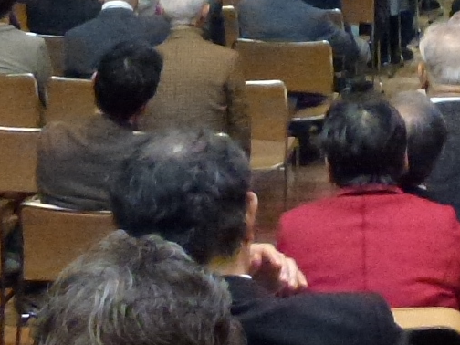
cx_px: 496
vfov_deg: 11.4
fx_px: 1621
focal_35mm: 122
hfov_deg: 15.7
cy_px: -245
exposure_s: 1/40
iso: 800
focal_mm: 4.3
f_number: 3.3
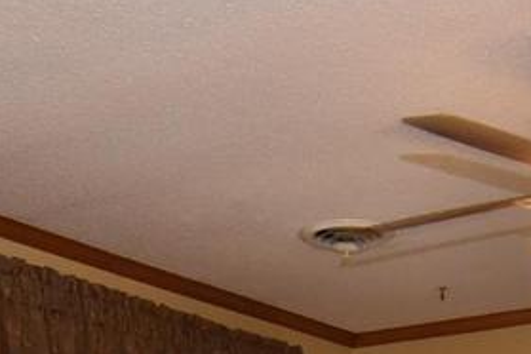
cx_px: 272
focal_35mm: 93
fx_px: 1372
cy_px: 653
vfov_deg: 13.2
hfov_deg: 21.9
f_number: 7.1
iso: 800
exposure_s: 1/60
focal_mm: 12
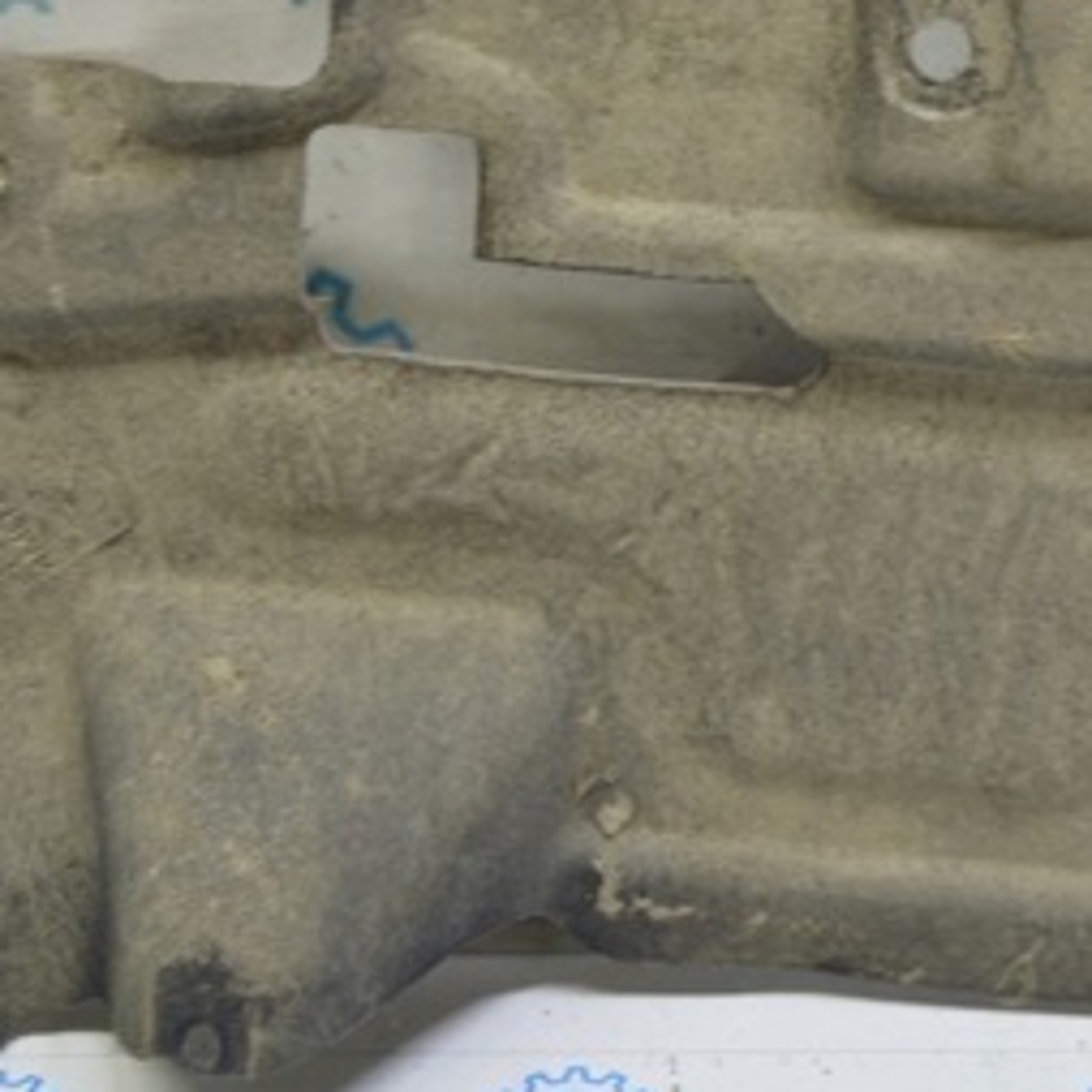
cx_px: 894
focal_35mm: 93
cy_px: 475
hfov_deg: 18.5
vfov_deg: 18.7
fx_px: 3322
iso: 400
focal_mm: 29
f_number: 5.6
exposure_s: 1/20
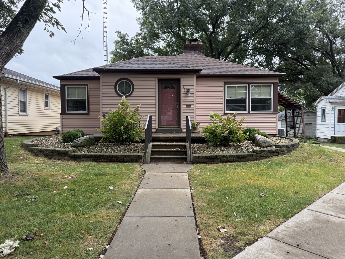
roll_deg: -0.4
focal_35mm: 25
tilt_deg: -1.1
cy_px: 126
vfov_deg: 54.9
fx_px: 249
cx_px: 174
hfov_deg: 69.4
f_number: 1.78
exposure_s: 1/708
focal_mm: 6.76
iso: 100
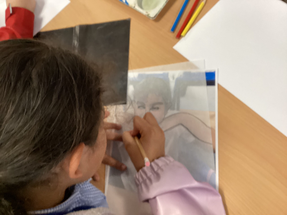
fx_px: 257
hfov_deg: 58.4
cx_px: 144
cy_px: 108
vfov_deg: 45.4
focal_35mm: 31
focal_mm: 3.3
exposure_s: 1/50
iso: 200
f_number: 2.4
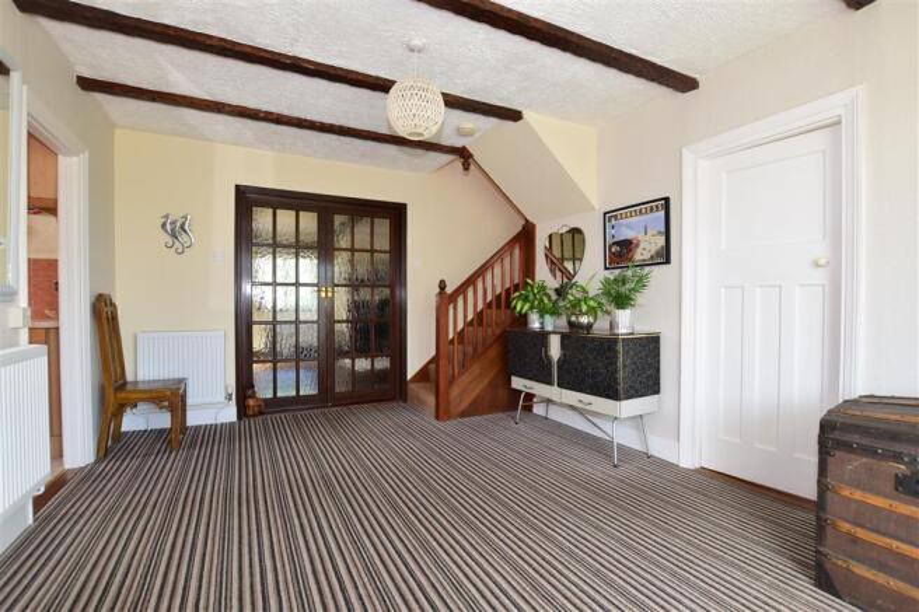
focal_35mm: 15
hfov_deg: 100.4
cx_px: 460
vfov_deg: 77.3
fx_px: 383
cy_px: 306
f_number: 7.1
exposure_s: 1/25
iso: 400
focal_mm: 10
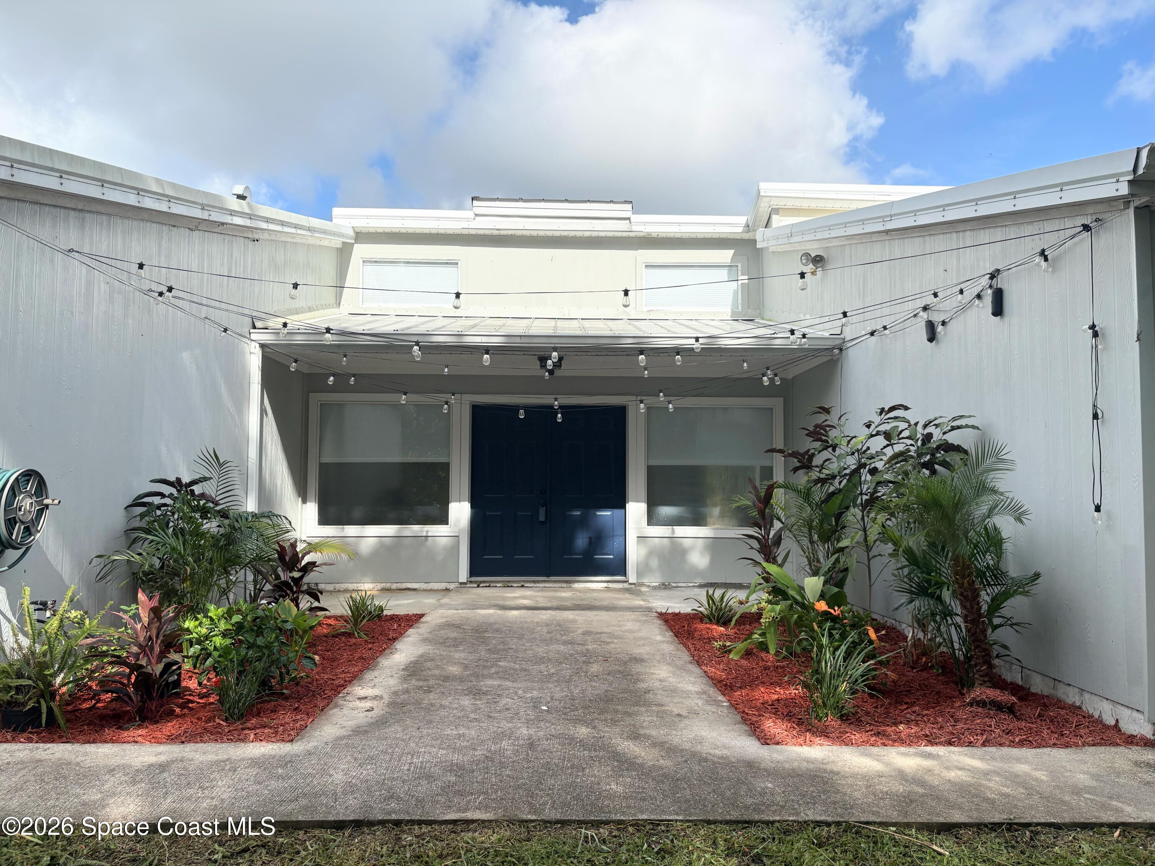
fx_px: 868
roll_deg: -0.5
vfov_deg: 53.1
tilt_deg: +3.5
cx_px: 578
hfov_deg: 67.3
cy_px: 433
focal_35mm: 26
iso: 50
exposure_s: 1/3125
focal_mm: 5.96
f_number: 1.6
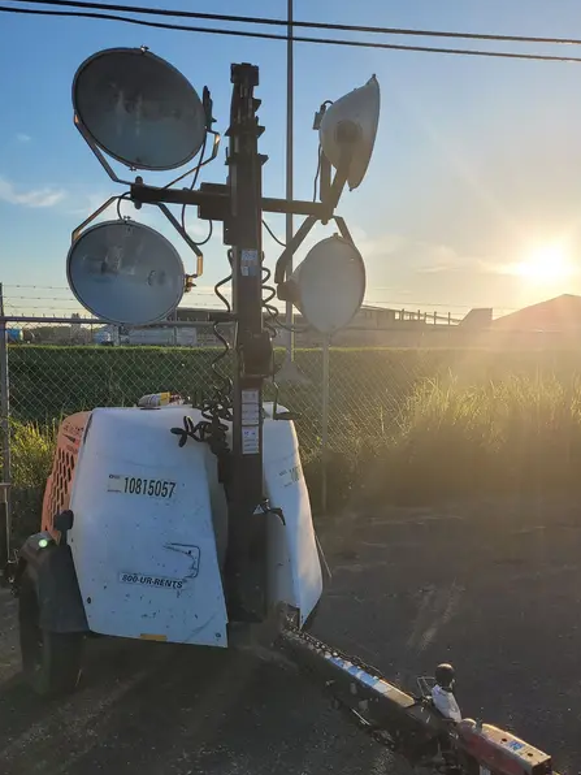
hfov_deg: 44.2
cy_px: 393
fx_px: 716
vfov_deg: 56.8
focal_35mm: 32
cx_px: 300
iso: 40
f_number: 1.8
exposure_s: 1/1962
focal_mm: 5.4
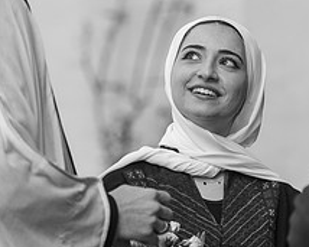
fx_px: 3263
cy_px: 96
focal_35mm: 357
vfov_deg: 4.3
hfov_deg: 5.4
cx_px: 253
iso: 100
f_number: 2.8
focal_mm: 140
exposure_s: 1/400
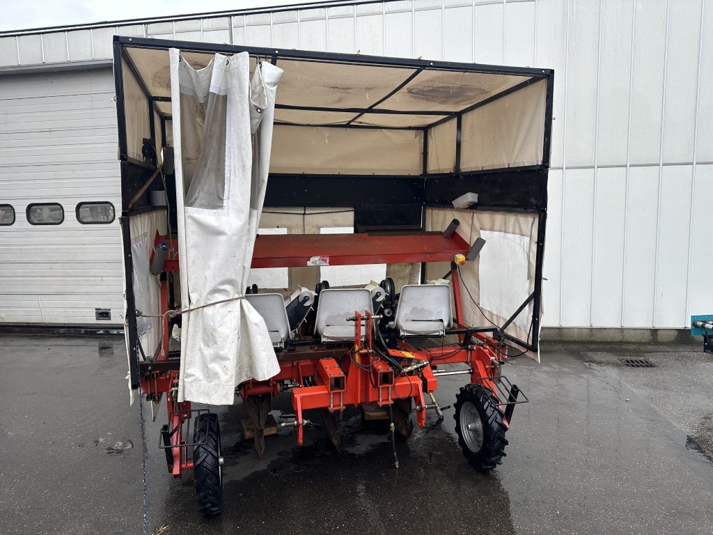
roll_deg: +1.3
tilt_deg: -6.3
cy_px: 268
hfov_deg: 71.6
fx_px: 494
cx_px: 356
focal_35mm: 24
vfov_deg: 56.8
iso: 80
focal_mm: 6.86
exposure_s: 1/729
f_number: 1.78
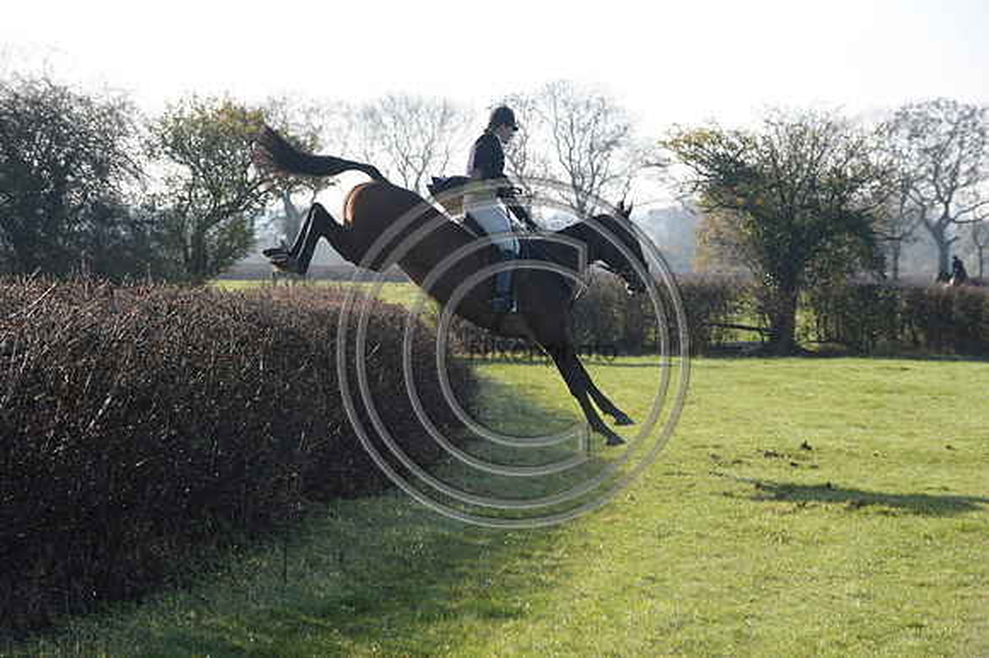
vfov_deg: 9.8
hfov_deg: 14.7
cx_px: 494
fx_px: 3844
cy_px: 329
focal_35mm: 140
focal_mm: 140
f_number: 7.1
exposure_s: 1/1250
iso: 1000
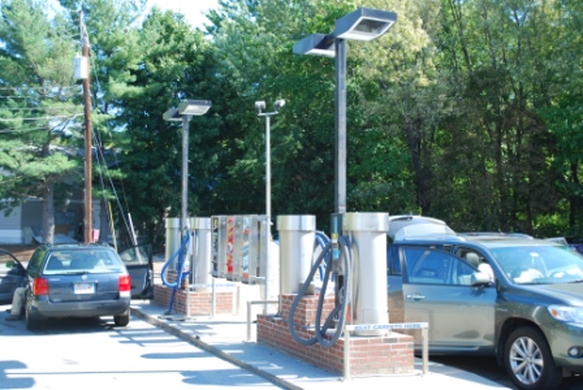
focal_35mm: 48
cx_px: 292
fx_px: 778
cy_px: 195
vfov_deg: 28.2
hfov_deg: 41.1
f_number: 5.6
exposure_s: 1/125
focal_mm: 32
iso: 200
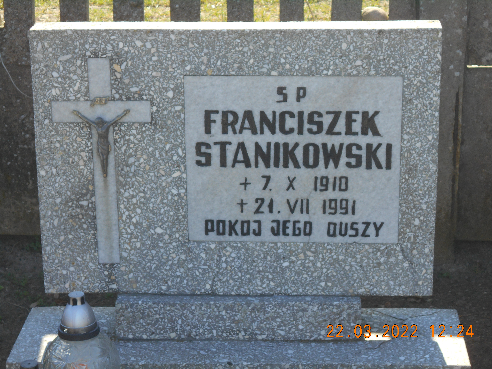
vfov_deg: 17.2
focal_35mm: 86
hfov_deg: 22.8
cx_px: 246
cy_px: 184
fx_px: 1222
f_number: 6.3
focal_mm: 15.4
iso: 80
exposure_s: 1/125
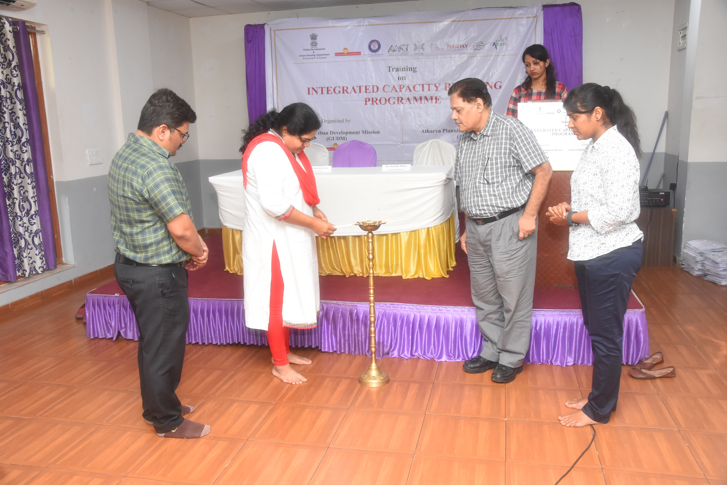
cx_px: 364
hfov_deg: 59.5
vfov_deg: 41.7
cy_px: 242
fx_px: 636
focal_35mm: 32
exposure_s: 1/160
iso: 1250
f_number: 5.6
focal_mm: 21
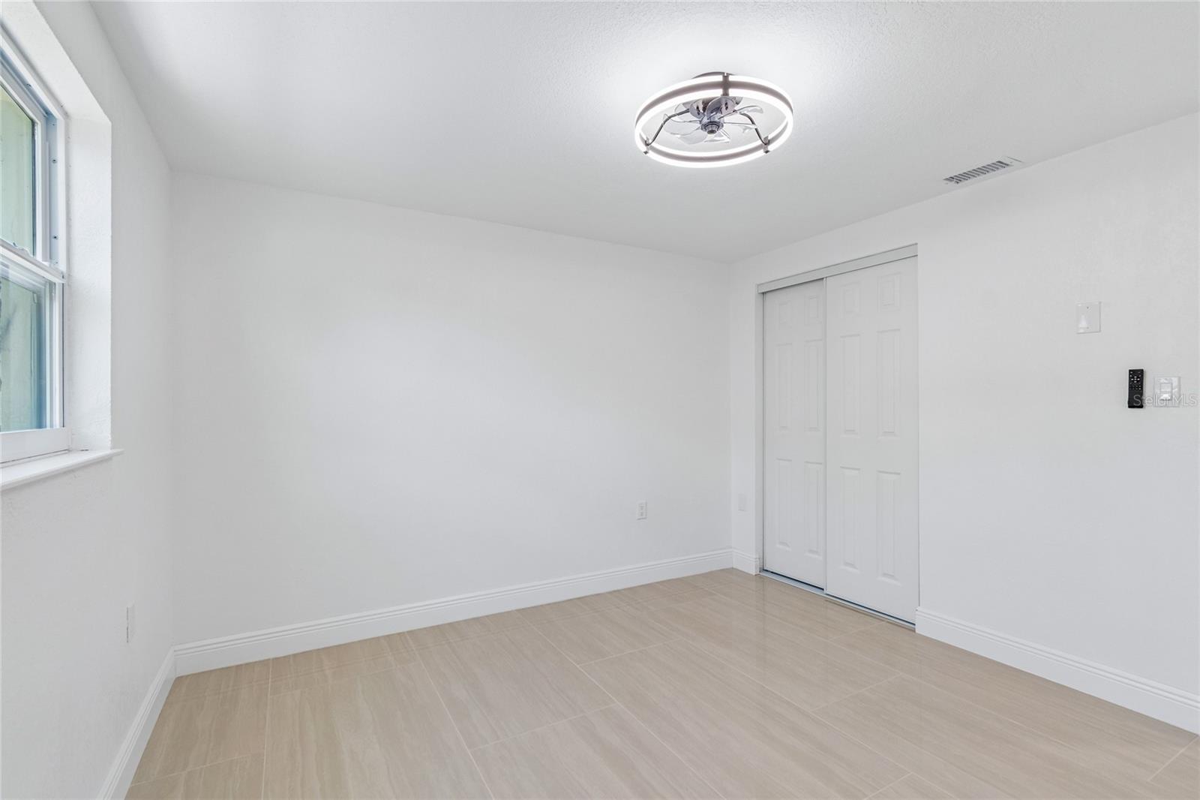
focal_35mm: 15
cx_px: 600
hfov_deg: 100.4
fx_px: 500
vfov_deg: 77.3
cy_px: 400
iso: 200
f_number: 7.1
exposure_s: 1/40
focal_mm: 10
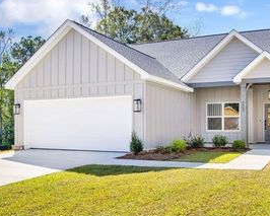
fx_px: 296
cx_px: 191
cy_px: 130
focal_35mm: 37
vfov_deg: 40.0
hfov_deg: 47.8
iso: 200
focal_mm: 21
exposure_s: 1/250
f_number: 11
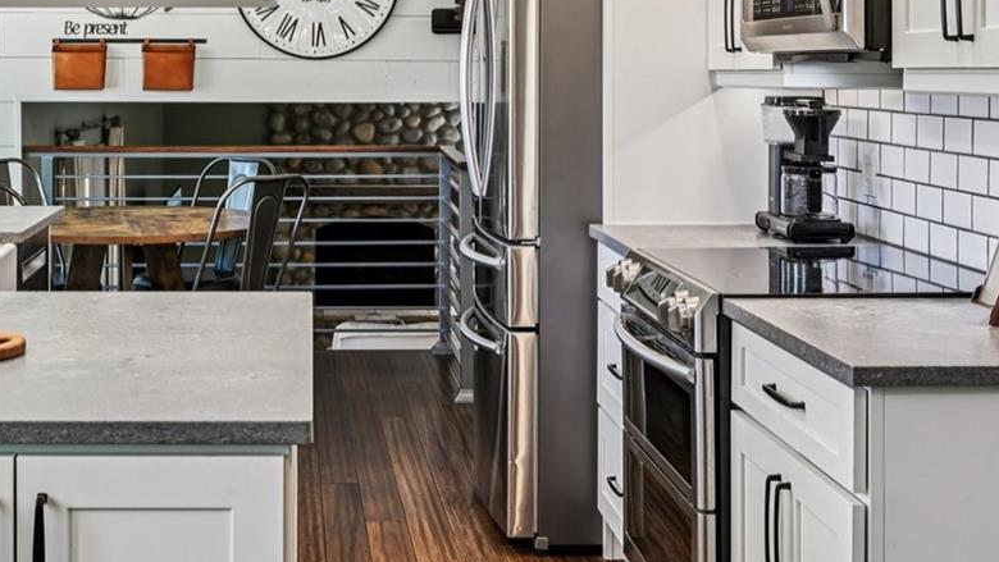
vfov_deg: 20.3
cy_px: 59
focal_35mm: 58
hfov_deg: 35.6
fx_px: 1537
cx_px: 324
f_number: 10
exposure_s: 1/15
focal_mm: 27
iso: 400
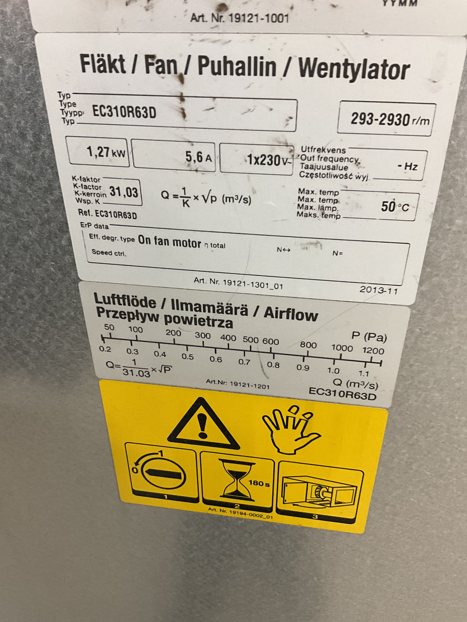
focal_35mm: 29
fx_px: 521
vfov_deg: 61.7
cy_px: 311
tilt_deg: -32.7
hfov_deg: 48.2
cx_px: 234
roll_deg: +0.0
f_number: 1.8
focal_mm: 3
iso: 160
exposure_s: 1/60
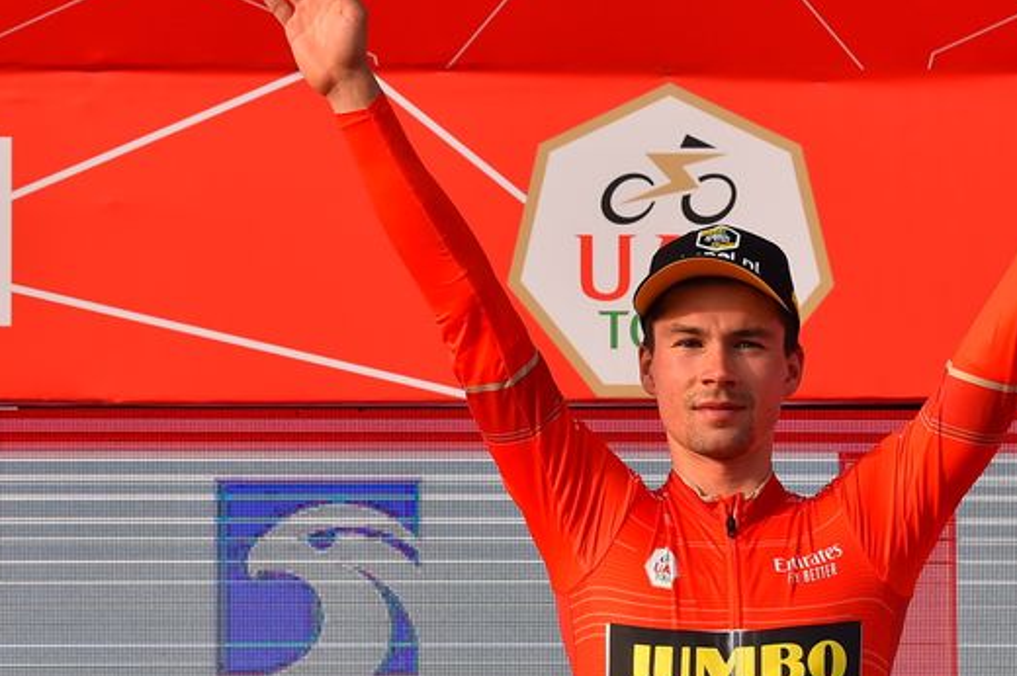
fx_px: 7651
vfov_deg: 5.1
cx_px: 671
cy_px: 379
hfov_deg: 7.6
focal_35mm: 271
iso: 400
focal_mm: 110
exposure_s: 1/1600
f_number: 7.1
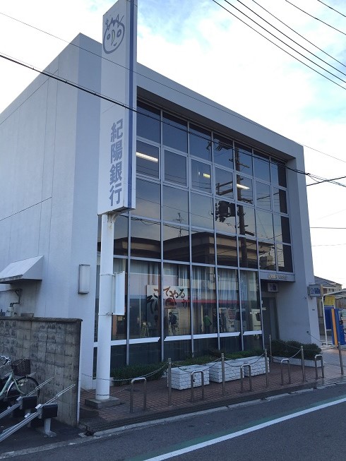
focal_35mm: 29
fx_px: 386
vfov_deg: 61.7
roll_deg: +0.2
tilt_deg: +12.7
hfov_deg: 48.2
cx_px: 173
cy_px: 230
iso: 32
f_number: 2.2
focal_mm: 4.15
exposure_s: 1/412
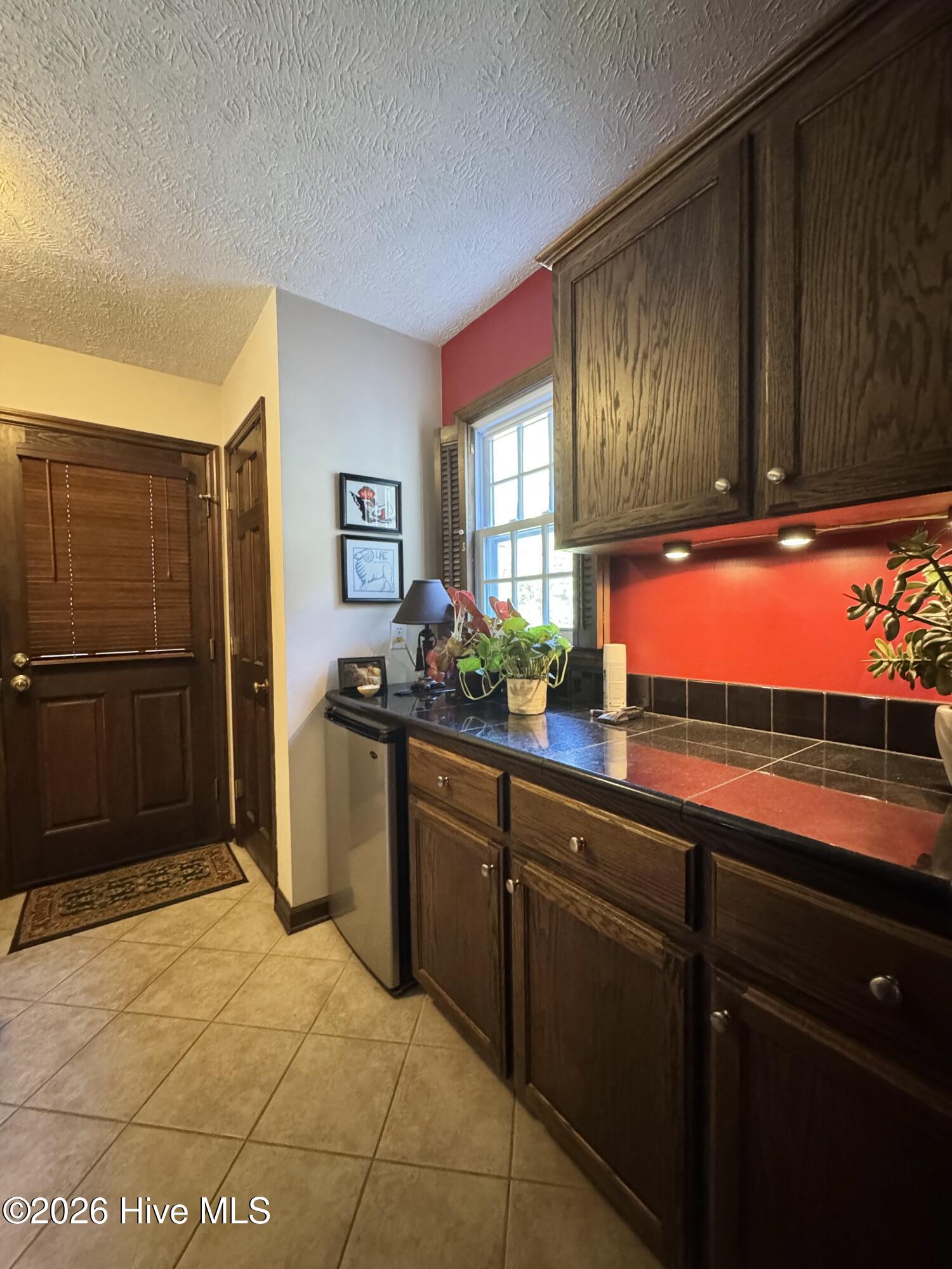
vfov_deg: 102.1
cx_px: 476
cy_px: 634
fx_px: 513
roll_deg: +0.9
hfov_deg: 85.7
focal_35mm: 14
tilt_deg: -2.4
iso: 1250
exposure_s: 1/60
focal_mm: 2.22
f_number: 2.2
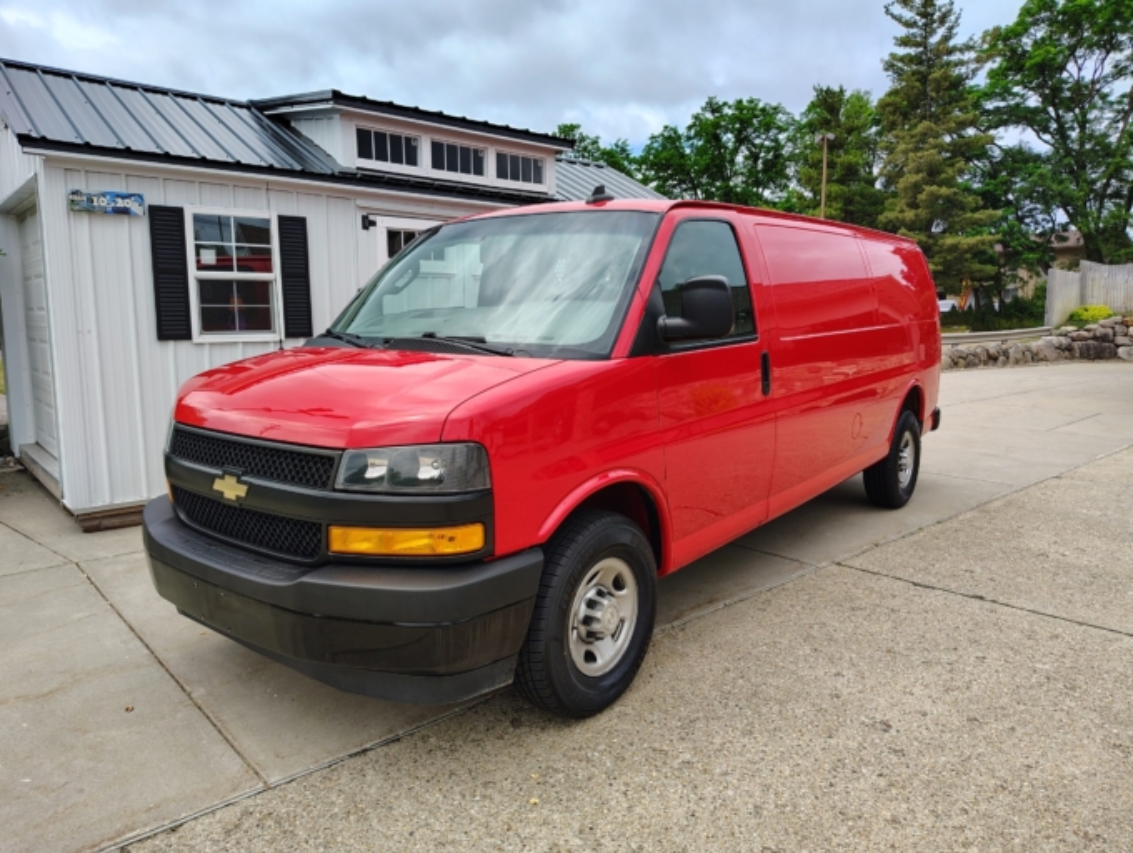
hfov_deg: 71.5
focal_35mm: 24
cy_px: 426
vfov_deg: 56.9
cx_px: 566
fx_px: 787
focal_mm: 5.56
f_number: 1.8
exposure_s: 1/525
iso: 100
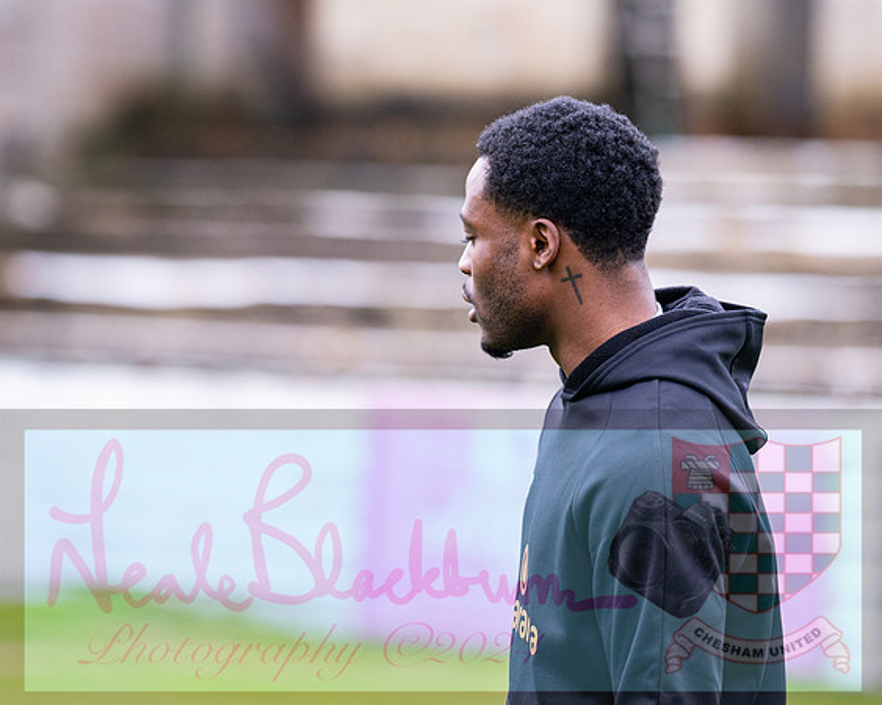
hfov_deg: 8.1
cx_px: 432
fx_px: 6216
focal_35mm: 238
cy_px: 344
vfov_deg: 6.5
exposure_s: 1/2000
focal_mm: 135
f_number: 2
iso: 500
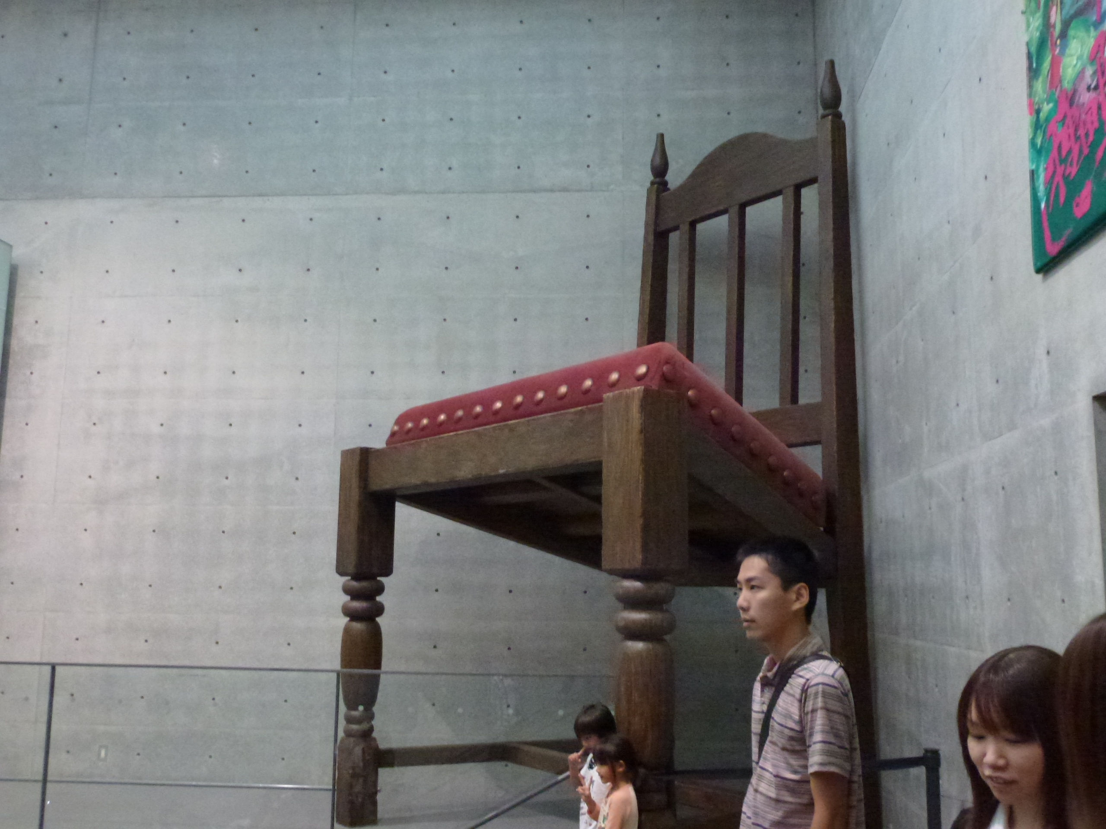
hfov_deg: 55.4
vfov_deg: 42.9
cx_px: 553
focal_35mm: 33
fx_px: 1054
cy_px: 414
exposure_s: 1/25
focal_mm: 5.9
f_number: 3.6
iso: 800
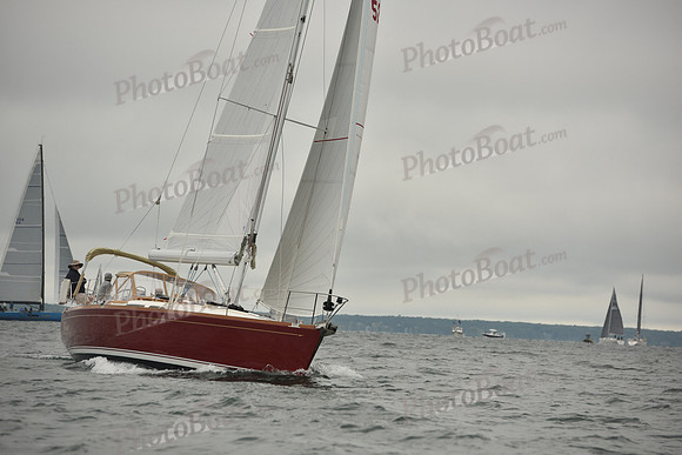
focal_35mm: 200
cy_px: 228
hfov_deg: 10.3
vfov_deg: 6.9
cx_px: 341
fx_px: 3790
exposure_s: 1/1000
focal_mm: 200
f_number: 5.6
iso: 320
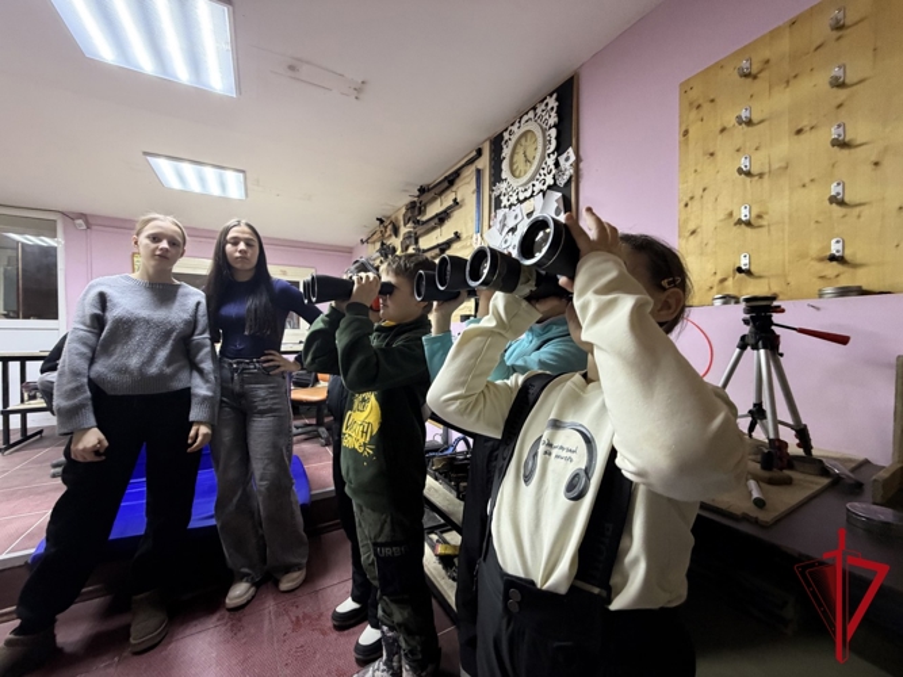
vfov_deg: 85.7
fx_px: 365
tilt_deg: +2.7
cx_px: 452
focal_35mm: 14
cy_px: 338
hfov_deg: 102.1
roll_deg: +0.7
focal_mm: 2.22
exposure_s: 1/50
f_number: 2.2
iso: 400
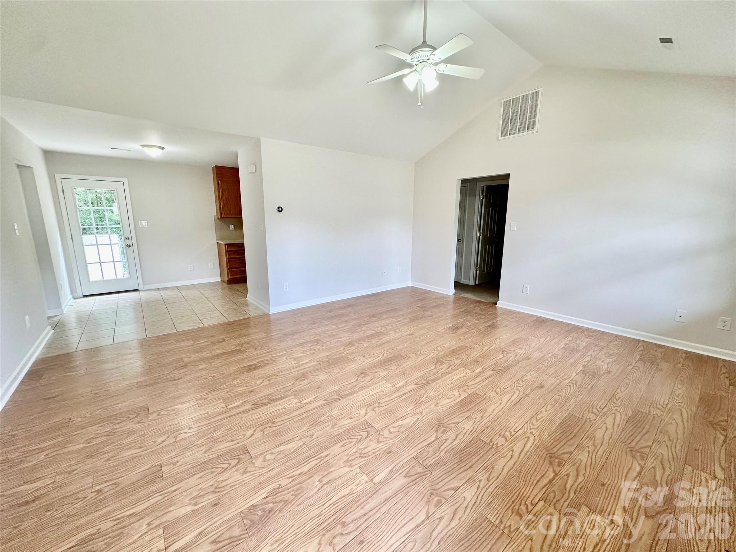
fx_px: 298
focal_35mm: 14
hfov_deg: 102.1
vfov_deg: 85.7
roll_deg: +0.3
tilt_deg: -10.6
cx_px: 368
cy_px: 276
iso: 200
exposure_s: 1/120
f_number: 2.2
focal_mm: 2.22
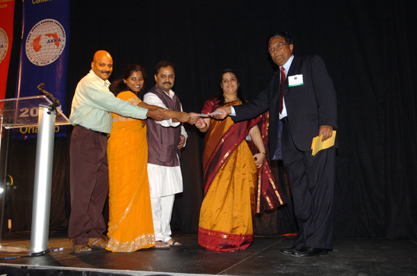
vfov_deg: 39.8
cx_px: 208
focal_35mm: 33
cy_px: 138
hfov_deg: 57.3
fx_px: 381
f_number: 2.8
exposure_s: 1/100
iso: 400
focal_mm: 22
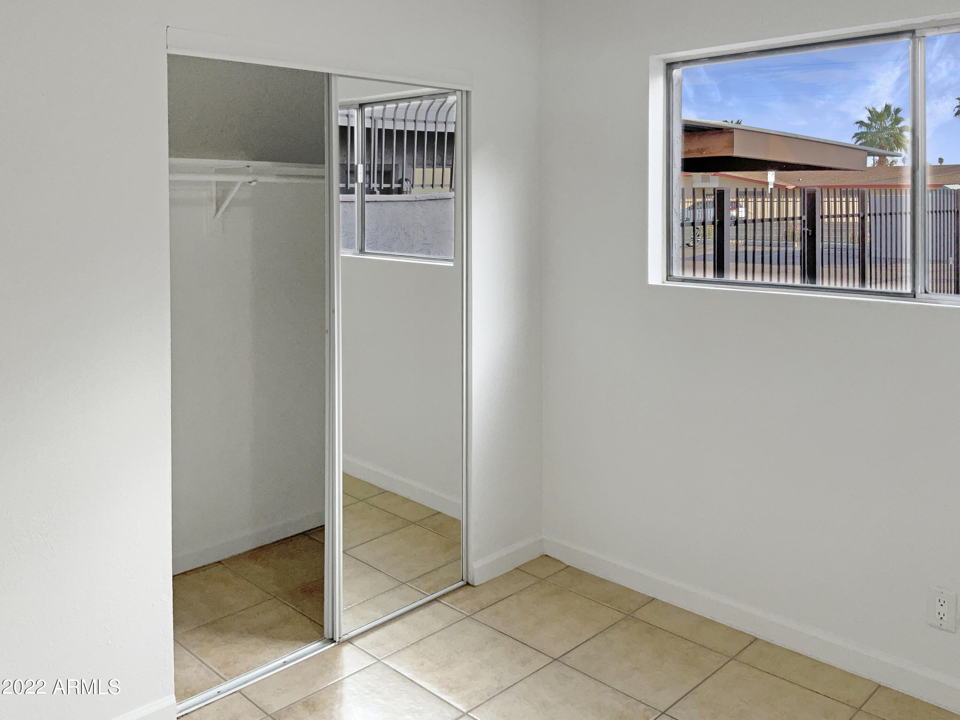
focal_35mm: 29
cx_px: 480
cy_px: 360
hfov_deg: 61.7
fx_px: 804
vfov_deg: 48.2
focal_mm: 3
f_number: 1.8
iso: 16
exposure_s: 1/183
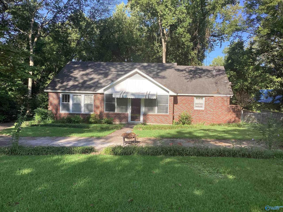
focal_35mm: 31
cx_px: 142
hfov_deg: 58.4
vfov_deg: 45.4
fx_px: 253
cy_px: 106
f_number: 2.4
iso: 25
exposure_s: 1/302
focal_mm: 3.3
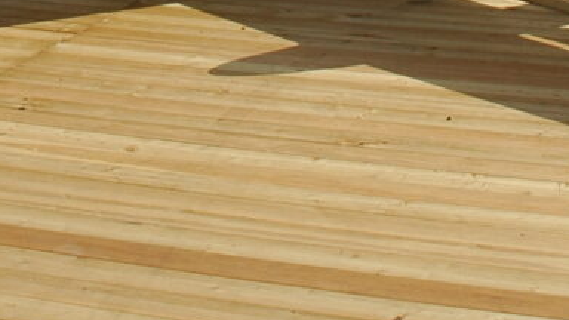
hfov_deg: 18.9
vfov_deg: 10.0
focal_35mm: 113
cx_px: 326
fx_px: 1705
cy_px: -316
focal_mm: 18
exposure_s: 1/500
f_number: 11
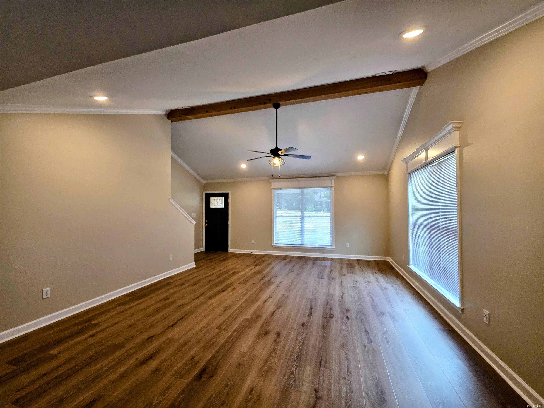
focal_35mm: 13
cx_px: 272
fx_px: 204
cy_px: 204
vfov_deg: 89.9
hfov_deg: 106.2
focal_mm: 2.2
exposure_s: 1/120
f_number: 1.9
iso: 200
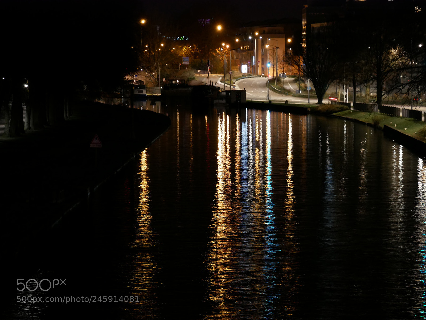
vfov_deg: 7.4
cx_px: 213
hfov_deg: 9.9
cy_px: 160
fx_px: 2463
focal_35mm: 200
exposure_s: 1/2.5
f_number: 5.6
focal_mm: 100
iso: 1250
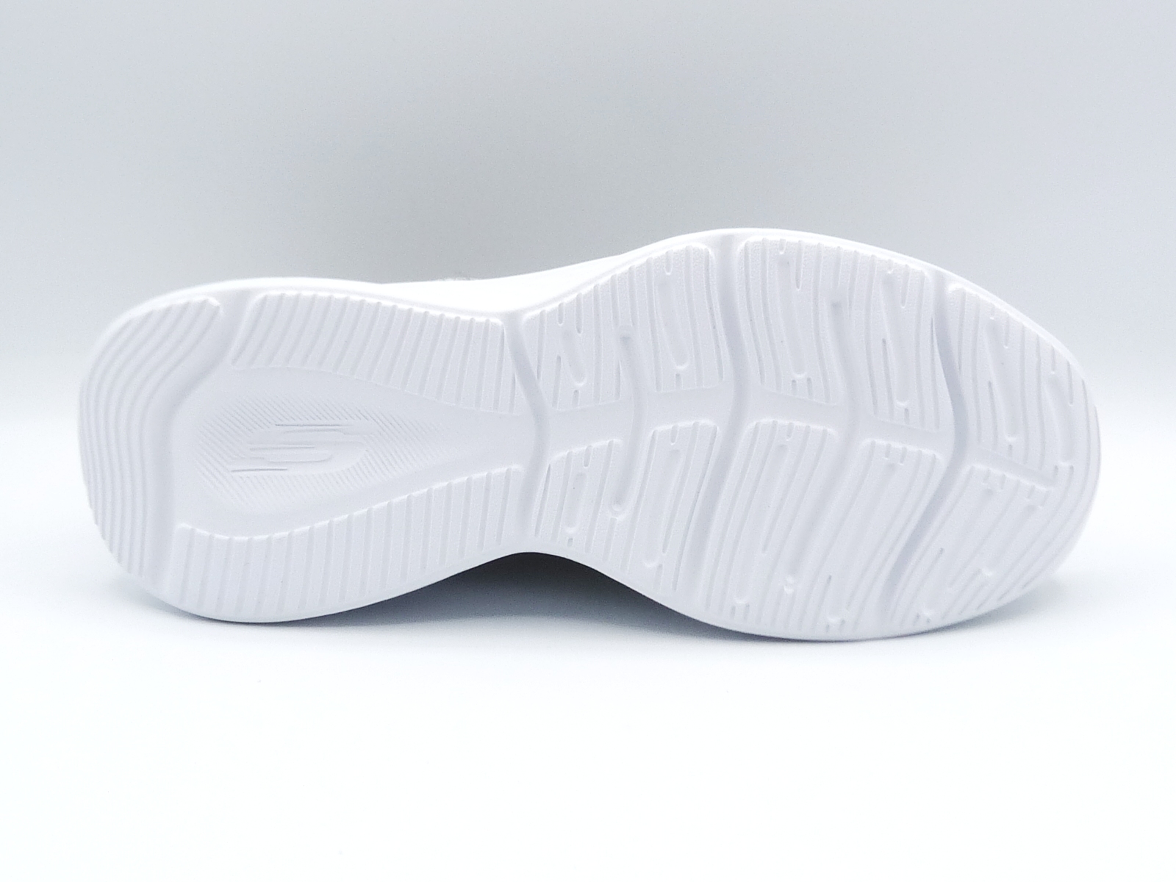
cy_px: 441
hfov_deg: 39.7
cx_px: 588
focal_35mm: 48
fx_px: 1631
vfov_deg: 30.3
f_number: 4.5
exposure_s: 1/200
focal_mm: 4.8
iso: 100
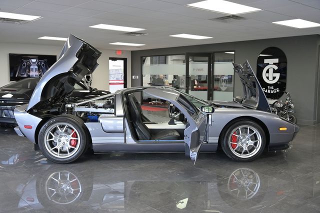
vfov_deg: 37.8
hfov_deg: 54.5
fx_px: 311
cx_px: 160
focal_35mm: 35
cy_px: 106
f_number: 4.5
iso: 1250
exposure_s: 1/250
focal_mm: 35
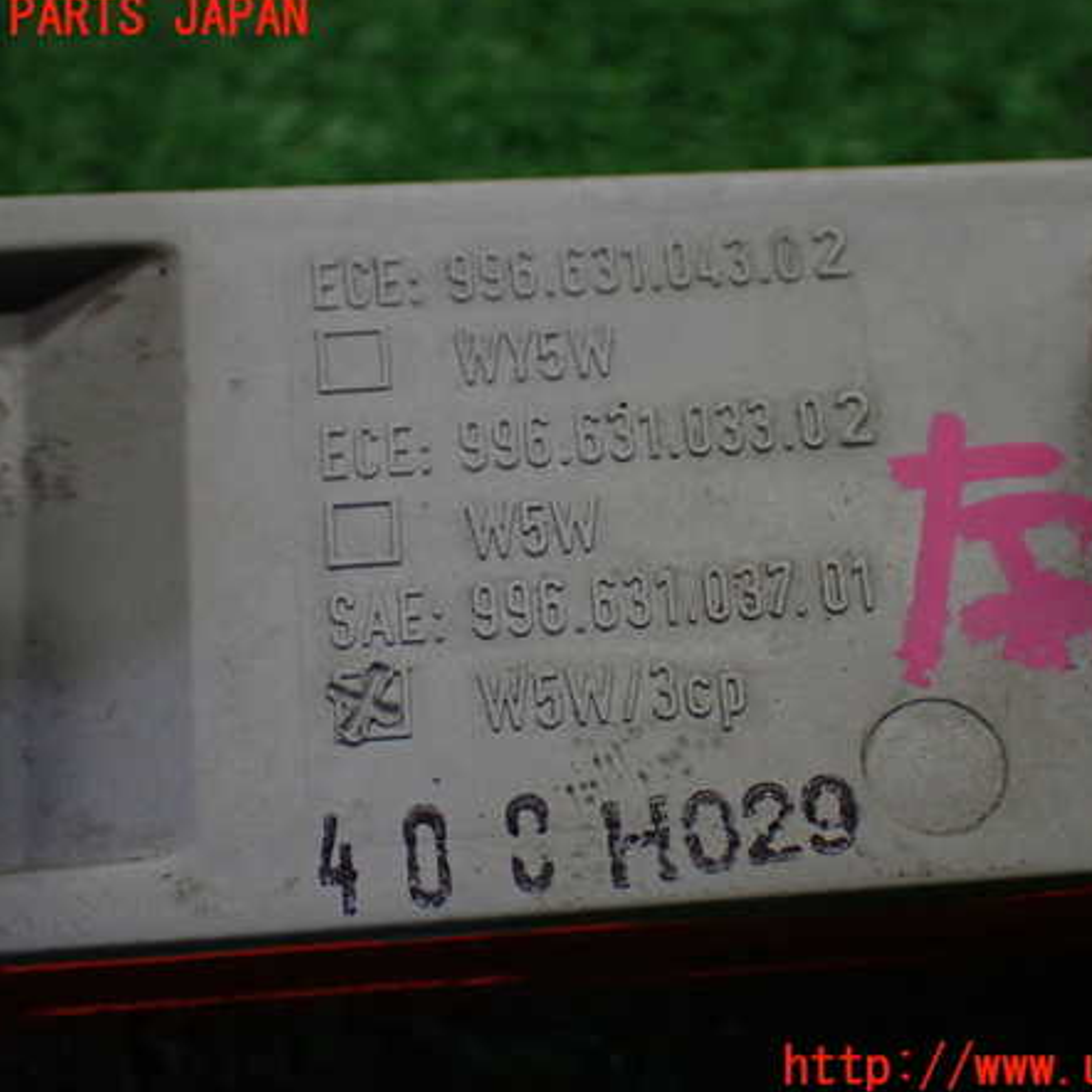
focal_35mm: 60
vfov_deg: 28.6
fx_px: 2141
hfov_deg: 28.6
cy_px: 544
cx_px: 600
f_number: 3.2
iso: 500
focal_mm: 9.01
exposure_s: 1/200
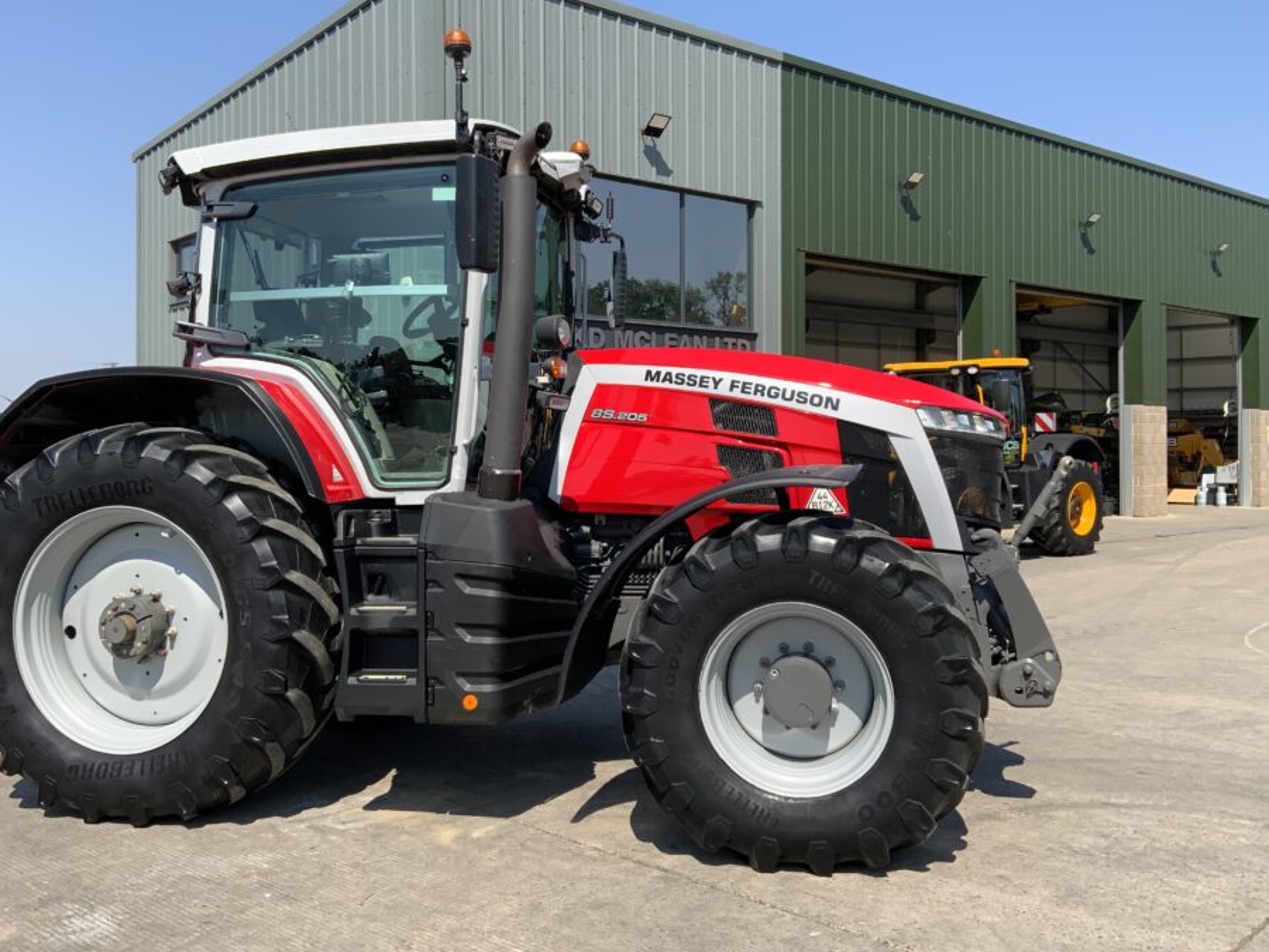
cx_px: 612
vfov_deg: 42.9
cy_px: 429
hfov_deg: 55.3
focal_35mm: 33
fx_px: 1210
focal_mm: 3
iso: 16
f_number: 1.8
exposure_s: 1/1377
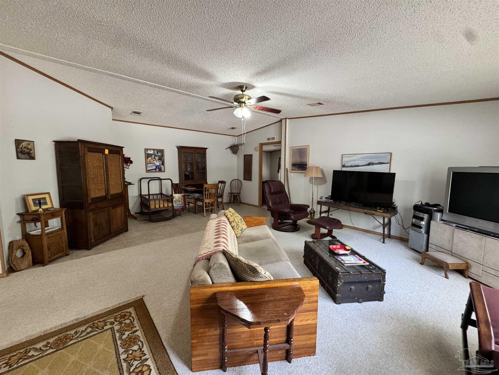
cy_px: 188
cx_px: 250
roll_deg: -0.3
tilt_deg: -6.1
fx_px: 202
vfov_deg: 85.7
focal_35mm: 14
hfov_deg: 102.1
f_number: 2.2
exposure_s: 1/60
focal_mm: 2.22
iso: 400
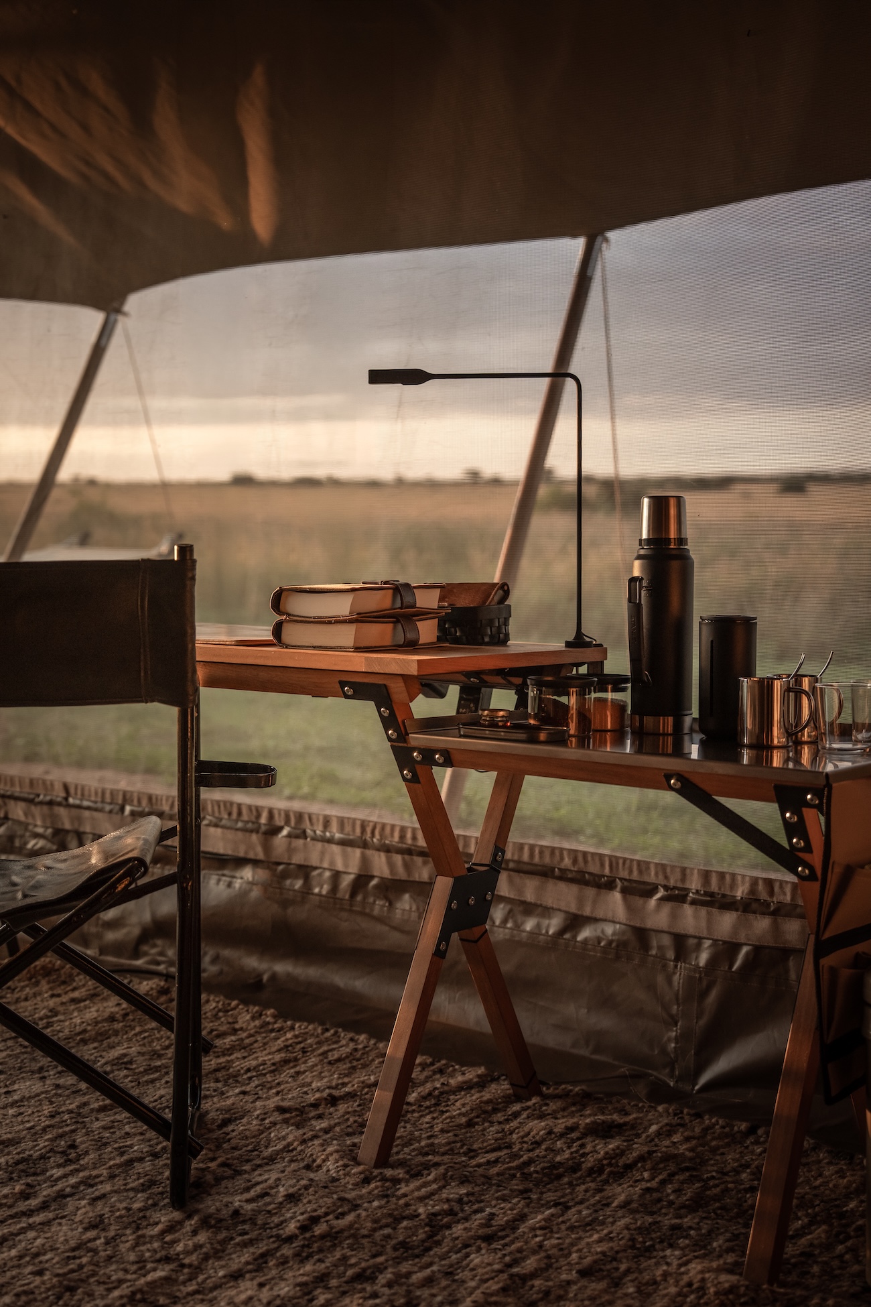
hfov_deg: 27.5
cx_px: 436
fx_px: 1778
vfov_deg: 40.3
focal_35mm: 49
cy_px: 654
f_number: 2.8
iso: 800
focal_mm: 49
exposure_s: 1/500
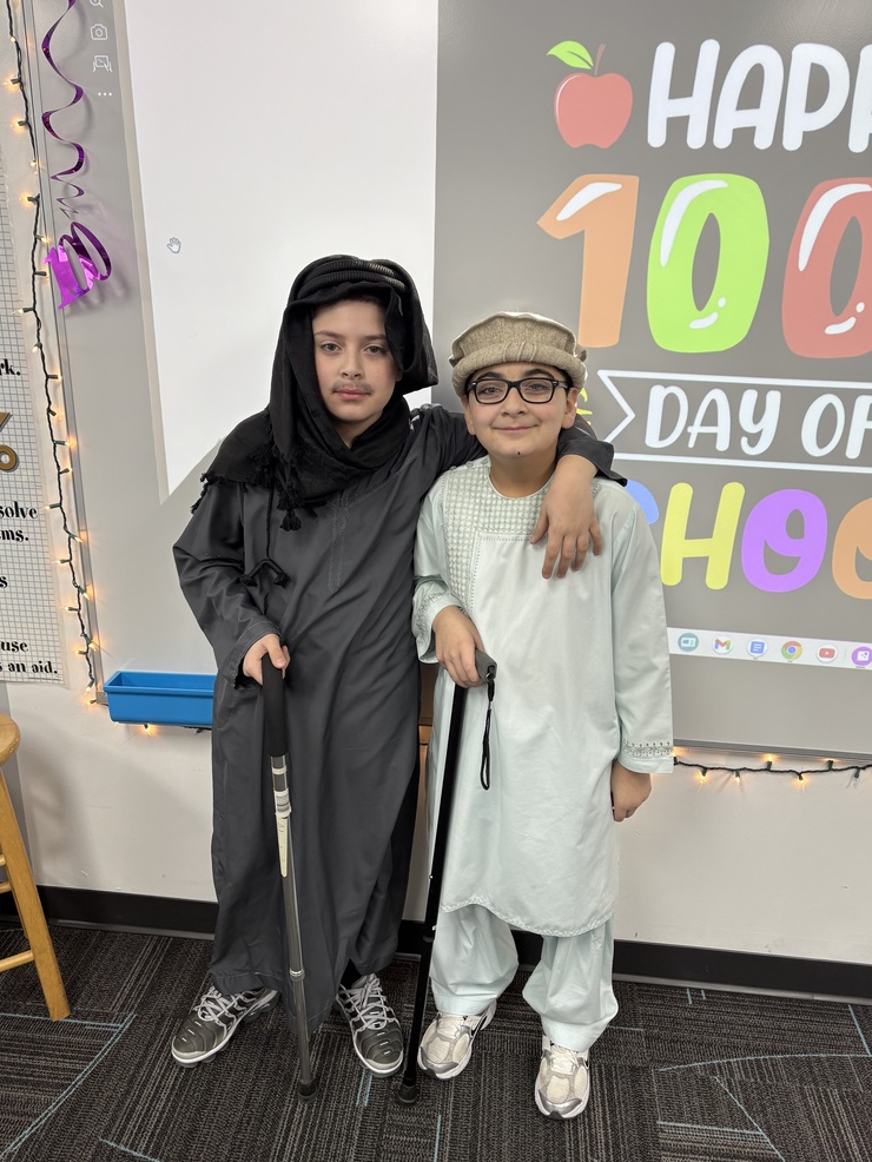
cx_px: 430
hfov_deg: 51.4
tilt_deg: -20.2
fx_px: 906
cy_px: 586
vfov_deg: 65.3
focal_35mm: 27
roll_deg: -1.8
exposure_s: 1/120
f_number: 1.6
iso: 100
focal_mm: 5.96
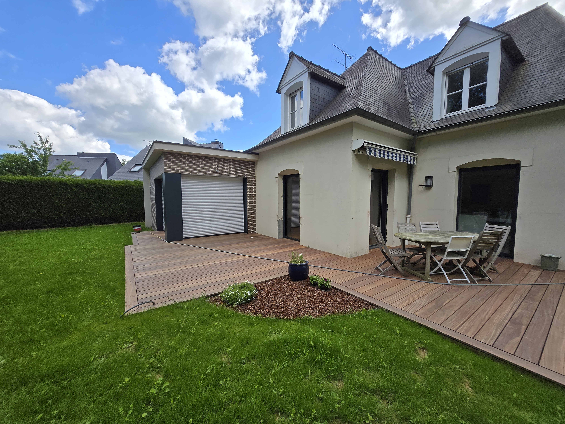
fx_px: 212
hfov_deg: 106.2
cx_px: 282
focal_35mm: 13
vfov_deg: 89.9
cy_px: 212
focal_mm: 1.7
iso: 25
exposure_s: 1/681
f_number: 2.2
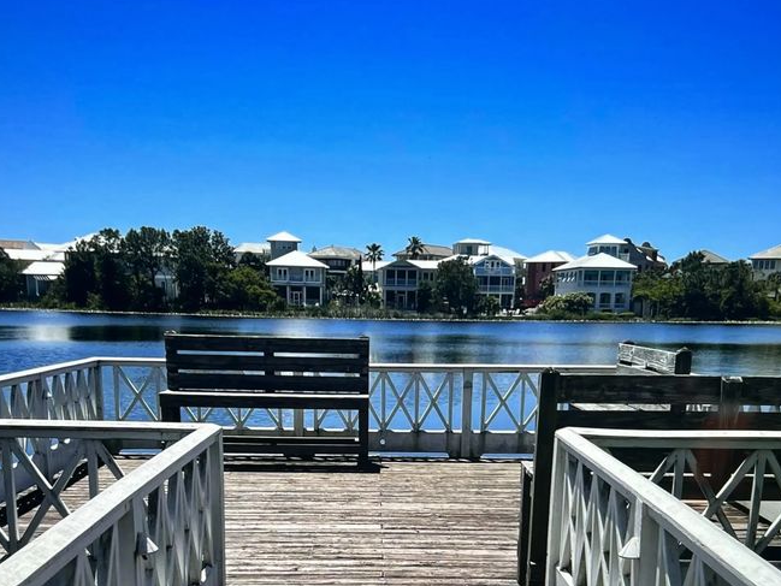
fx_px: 925
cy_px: 454
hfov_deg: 45.8
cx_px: 392
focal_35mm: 41
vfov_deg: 34.3
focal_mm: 5.7
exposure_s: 1/121
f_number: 1.5
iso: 50
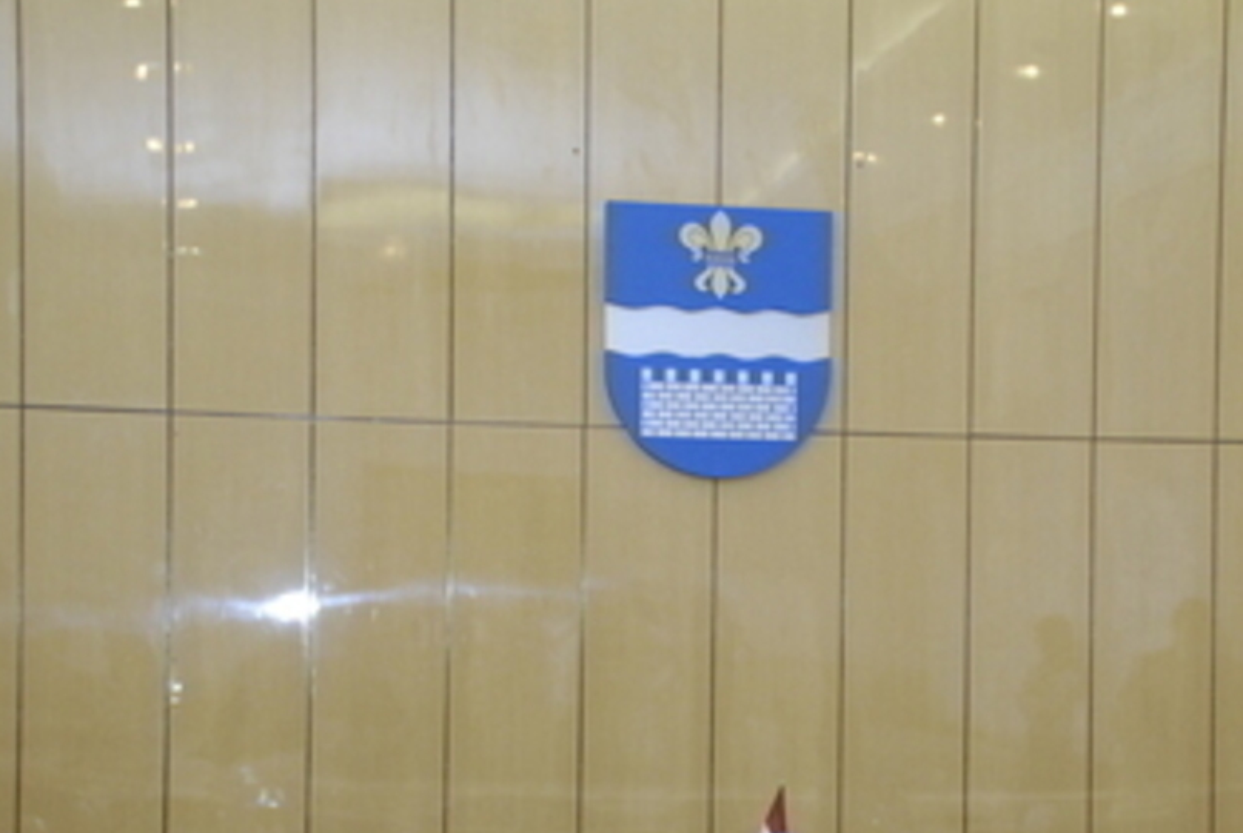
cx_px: 793
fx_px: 2552
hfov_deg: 27.3
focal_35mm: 74
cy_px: 651
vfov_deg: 18.4
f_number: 4.2
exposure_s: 1/180
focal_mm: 31
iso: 1250
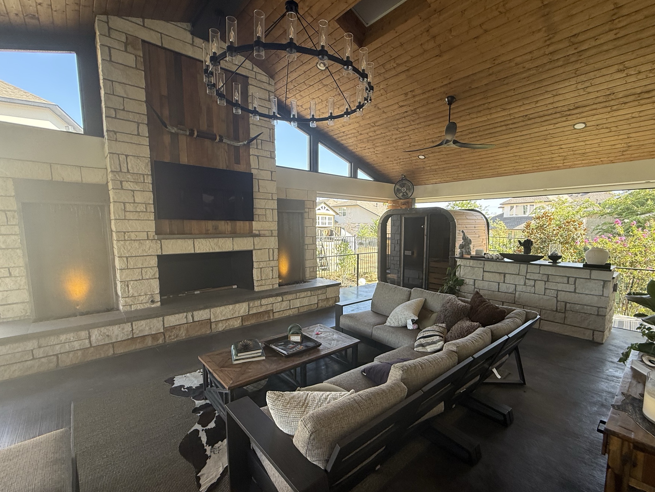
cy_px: 263
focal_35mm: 16
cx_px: 352
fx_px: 303
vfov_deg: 78.0
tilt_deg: -5.9
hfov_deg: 94.3
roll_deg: -0.3
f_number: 2.2
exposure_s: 1/128
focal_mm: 2.22
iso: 64
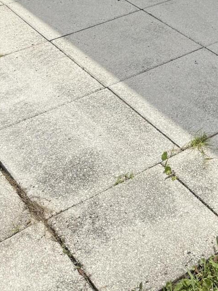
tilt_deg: -8.5
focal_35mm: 75
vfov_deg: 21.5
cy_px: -155
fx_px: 630
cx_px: 207
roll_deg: -1.5
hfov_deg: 19.2
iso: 80
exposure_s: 1/4167
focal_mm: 6.76
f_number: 1.78
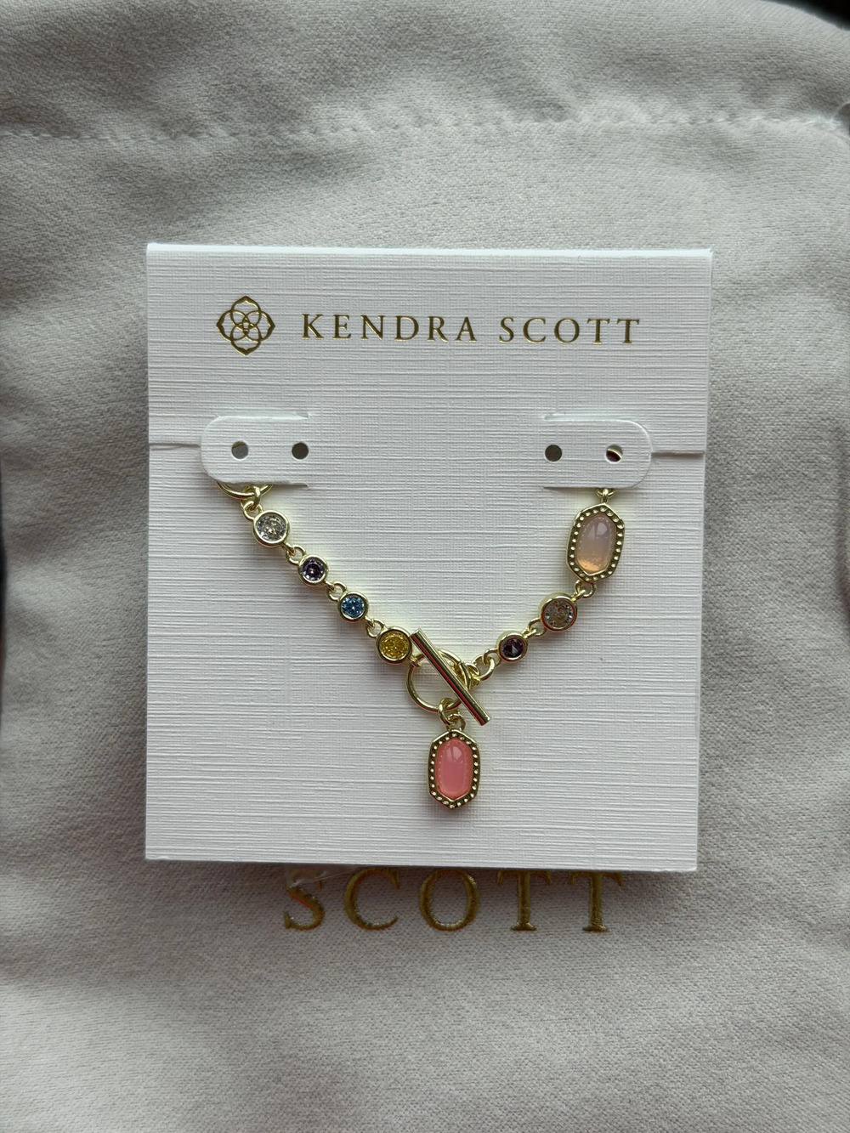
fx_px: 1571
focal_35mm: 48
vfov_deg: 39.7
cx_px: 425
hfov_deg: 30.3
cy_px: 566
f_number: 1.78
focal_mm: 6.76
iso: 64
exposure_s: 1/538
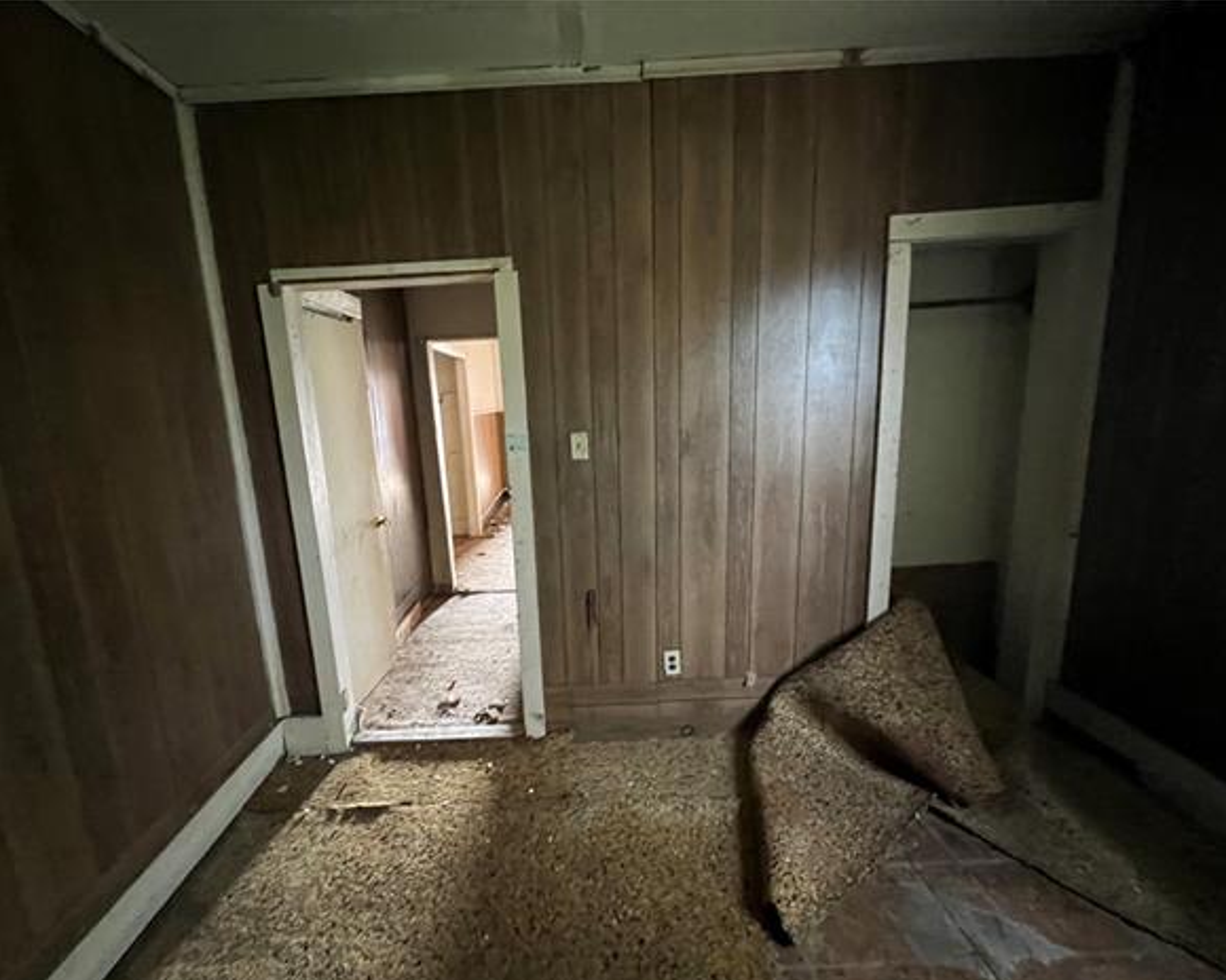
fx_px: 508
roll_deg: +1.7
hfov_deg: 100.6
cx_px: 573
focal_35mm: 14
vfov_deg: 88.0
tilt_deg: -11.1
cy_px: 505
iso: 1000
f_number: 1.8
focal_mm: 1.57
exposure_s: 1/43
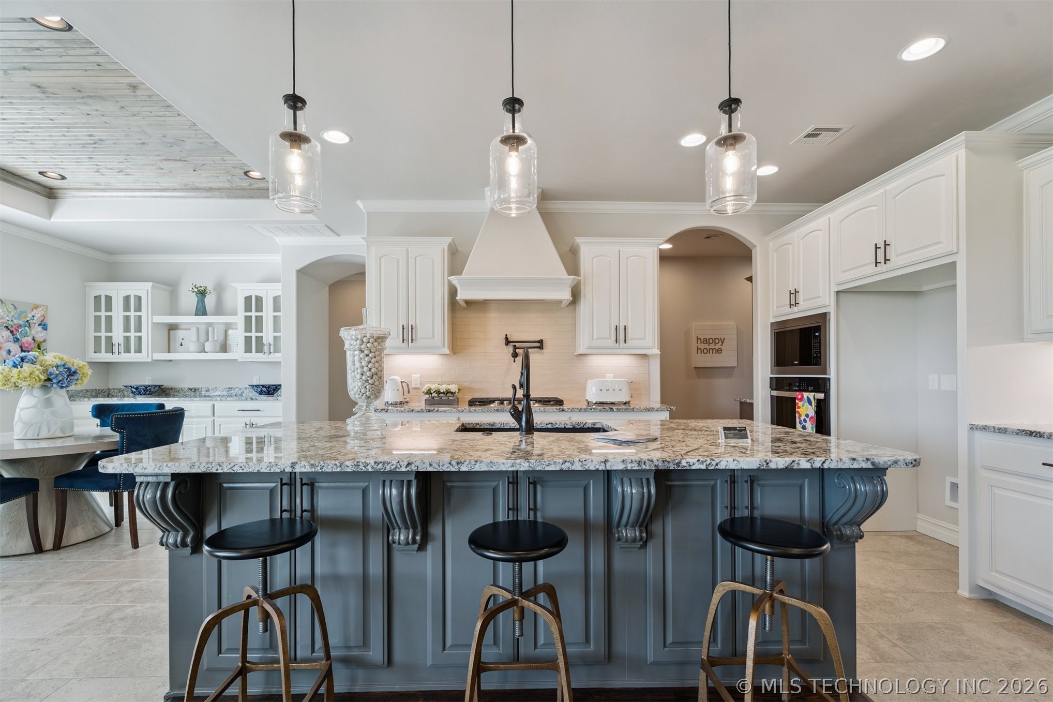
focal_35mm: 16
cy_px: 351
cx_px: 526
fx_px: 468
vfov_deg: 73.7
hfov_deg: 96.7
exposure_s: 1/60
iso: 200
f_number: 6.3
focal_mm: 16
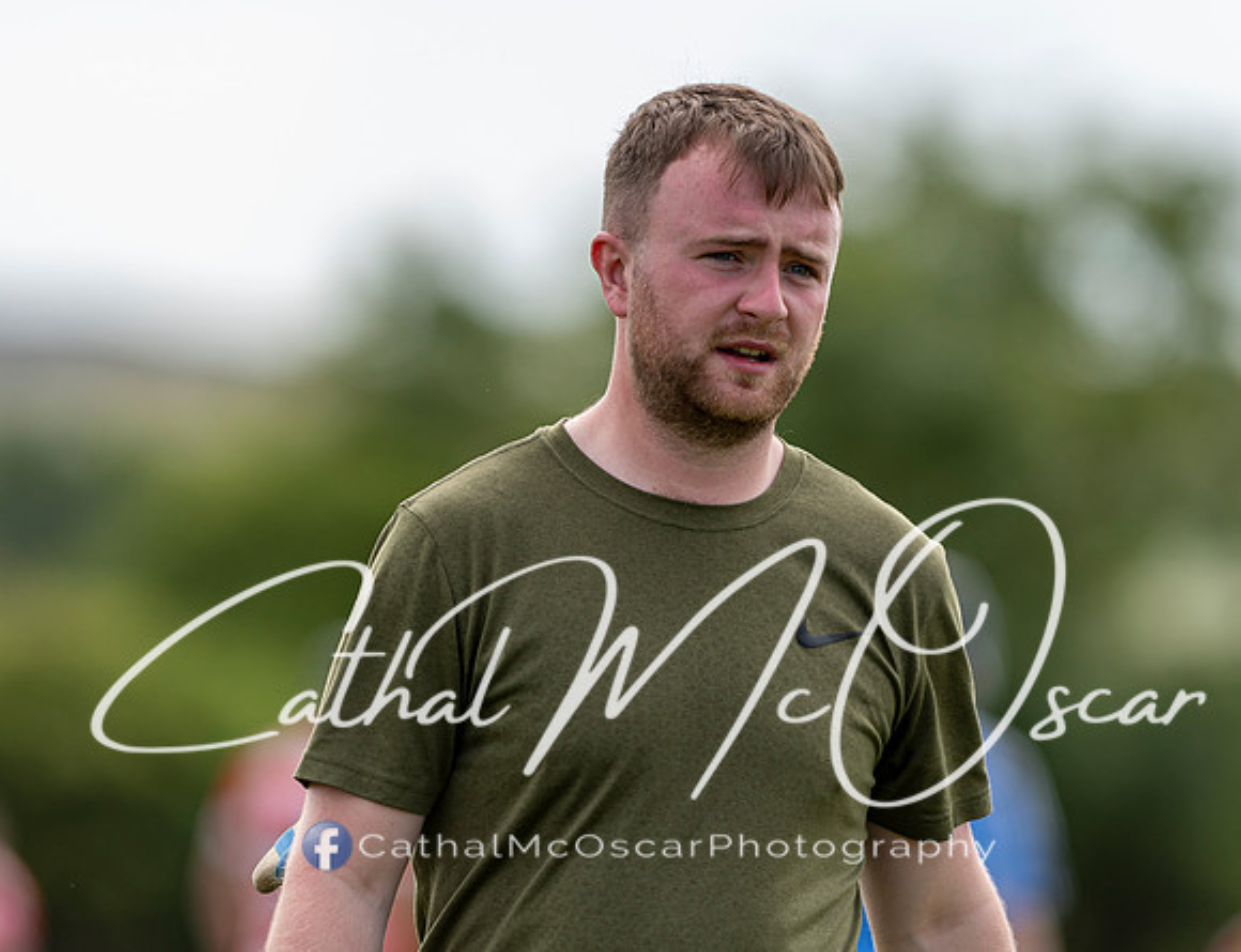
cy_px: 474
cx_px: 659
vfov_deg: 2.6
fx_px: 20685
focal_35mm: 572
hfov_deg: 3.4
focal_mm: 300
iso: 125
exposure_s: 1/1600
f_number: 2.8
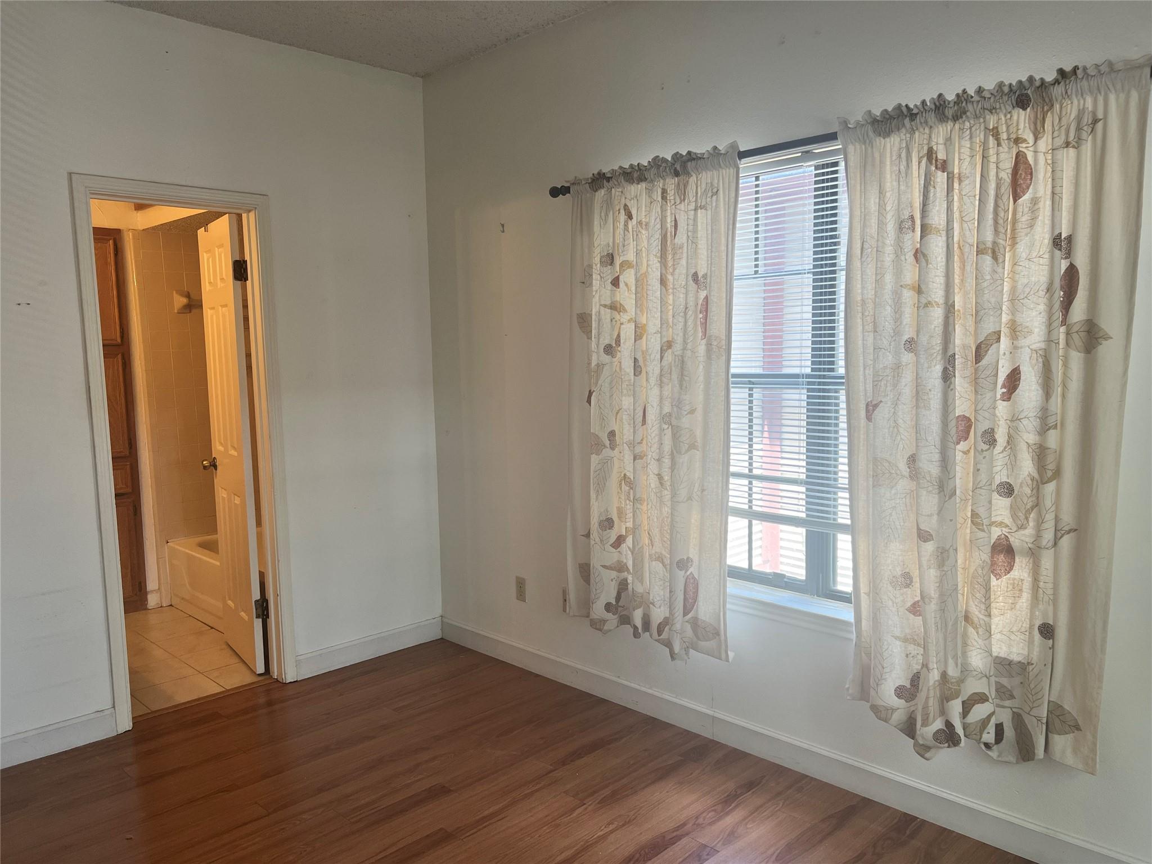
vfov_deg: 53.1
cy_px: 432
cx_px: 576
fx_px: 865
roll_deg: +1.1
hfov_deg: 67.3
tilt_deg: -6.9
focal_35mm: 26
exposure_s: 1/120
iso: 80
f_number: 1.5
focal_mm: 5.7
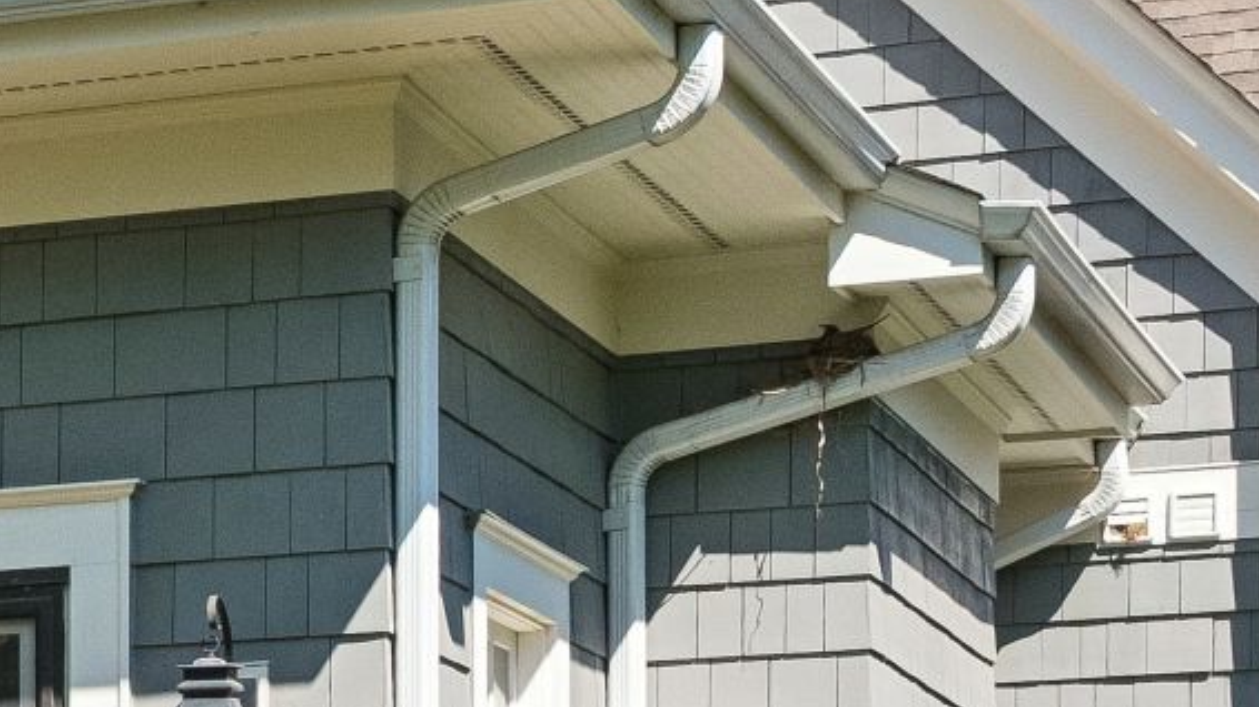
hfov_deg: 12.6
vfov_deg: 7.6
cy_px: 296
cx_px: -783
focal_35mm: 160
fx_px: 5340
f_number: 8
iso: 640
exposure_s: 1/1000
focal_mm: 24
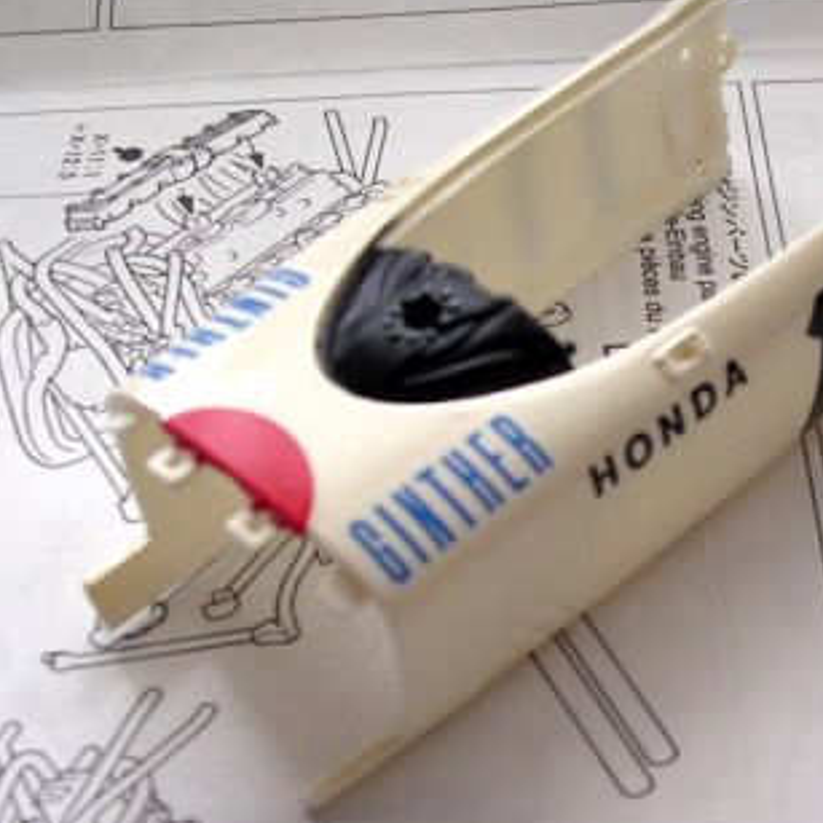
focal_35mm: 70
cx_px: 598
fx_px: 1883
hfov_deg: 24.4
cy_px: 477
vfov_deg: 24.6
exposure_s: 1/37.9
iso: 100
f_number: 2.8
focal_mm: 5.8
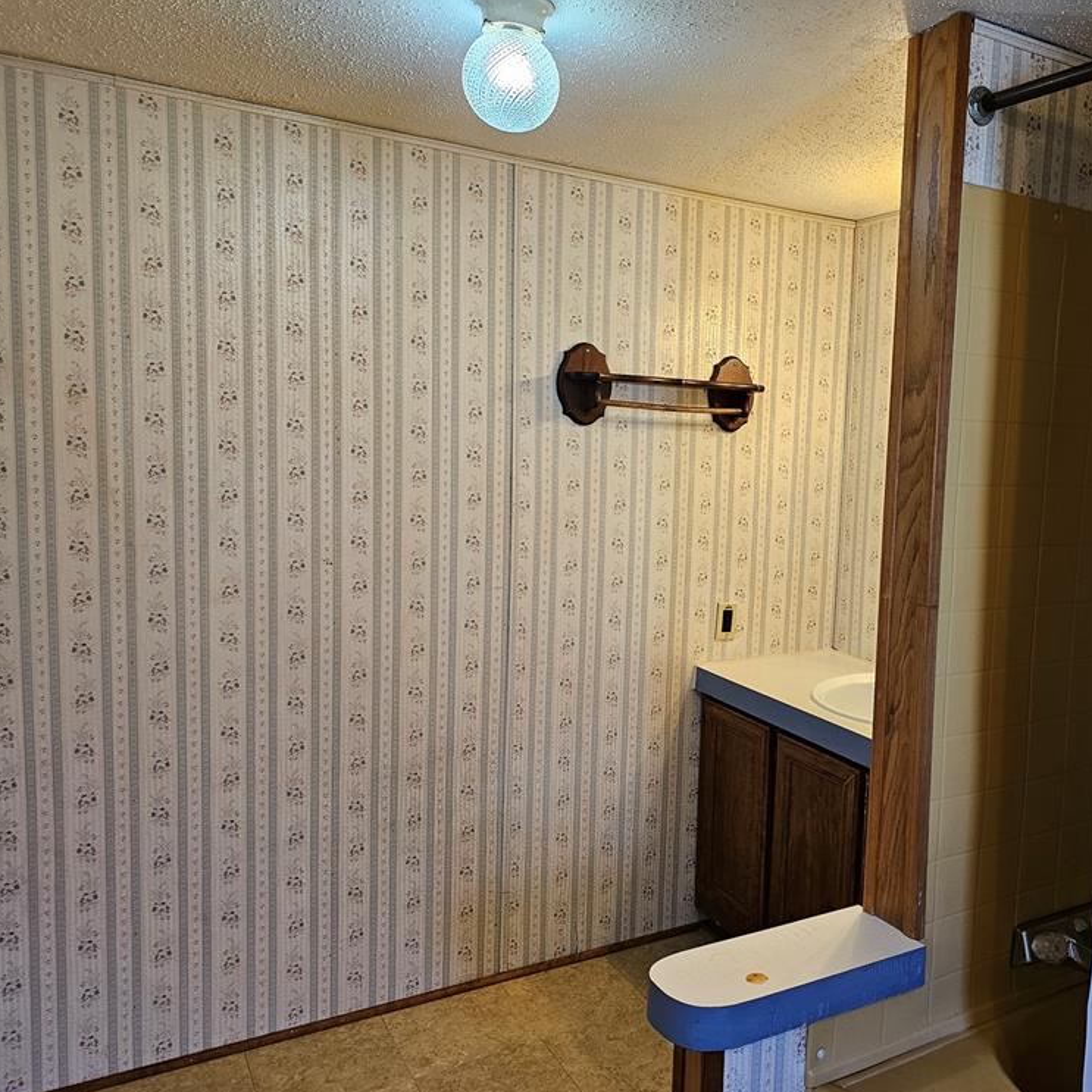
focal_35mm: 28
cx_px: 723
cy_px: 538
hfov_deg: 56.2
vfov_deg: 57.3
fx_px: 999
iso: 200
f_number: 1.7
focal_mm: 6.3
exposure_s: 1/120
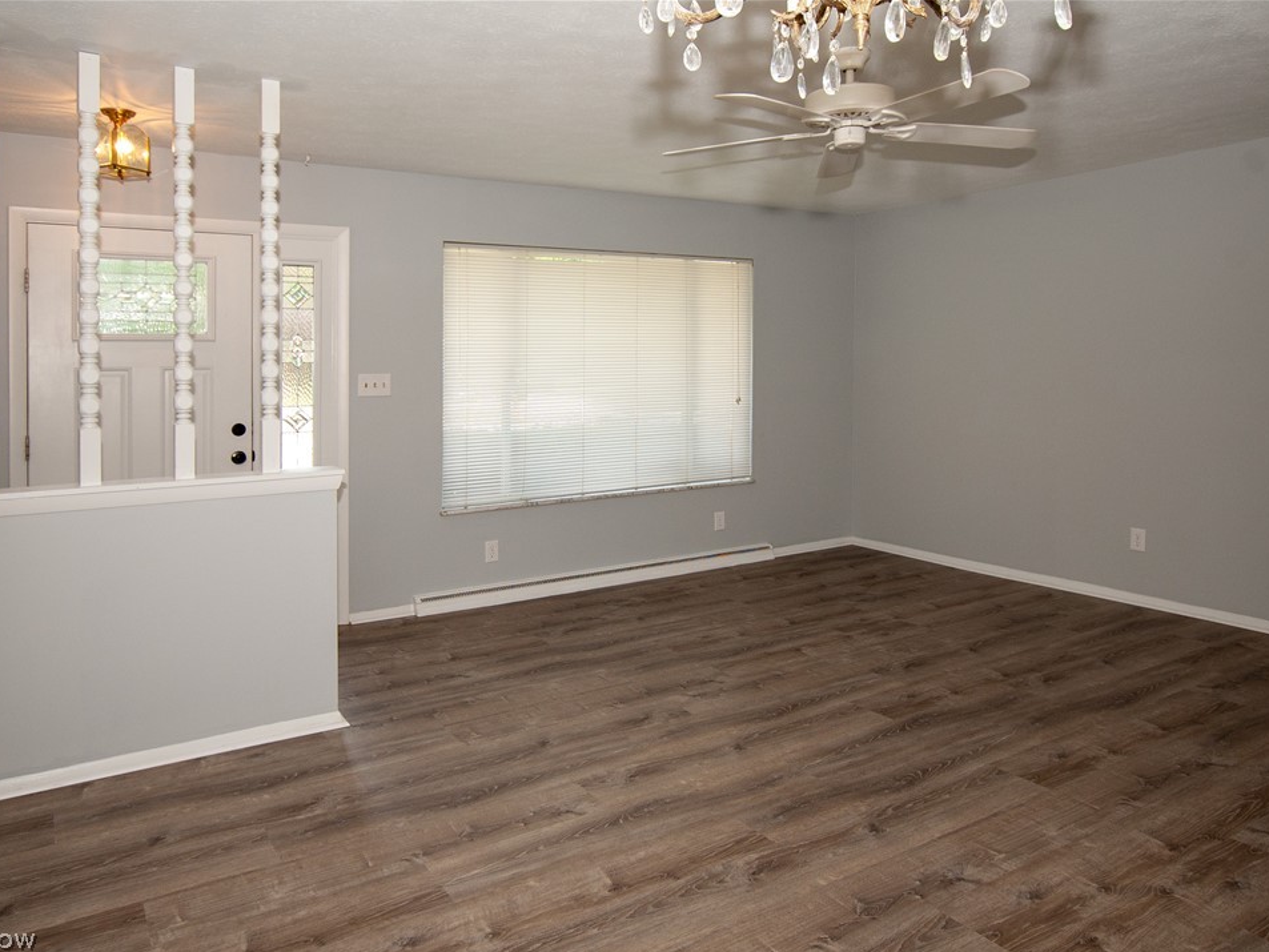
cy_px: 479
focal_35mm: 23
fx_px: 843
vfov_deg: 58.9
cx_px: 625
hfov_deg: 73.9
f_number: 5.6
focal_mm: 14
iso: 400
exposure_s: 1/125
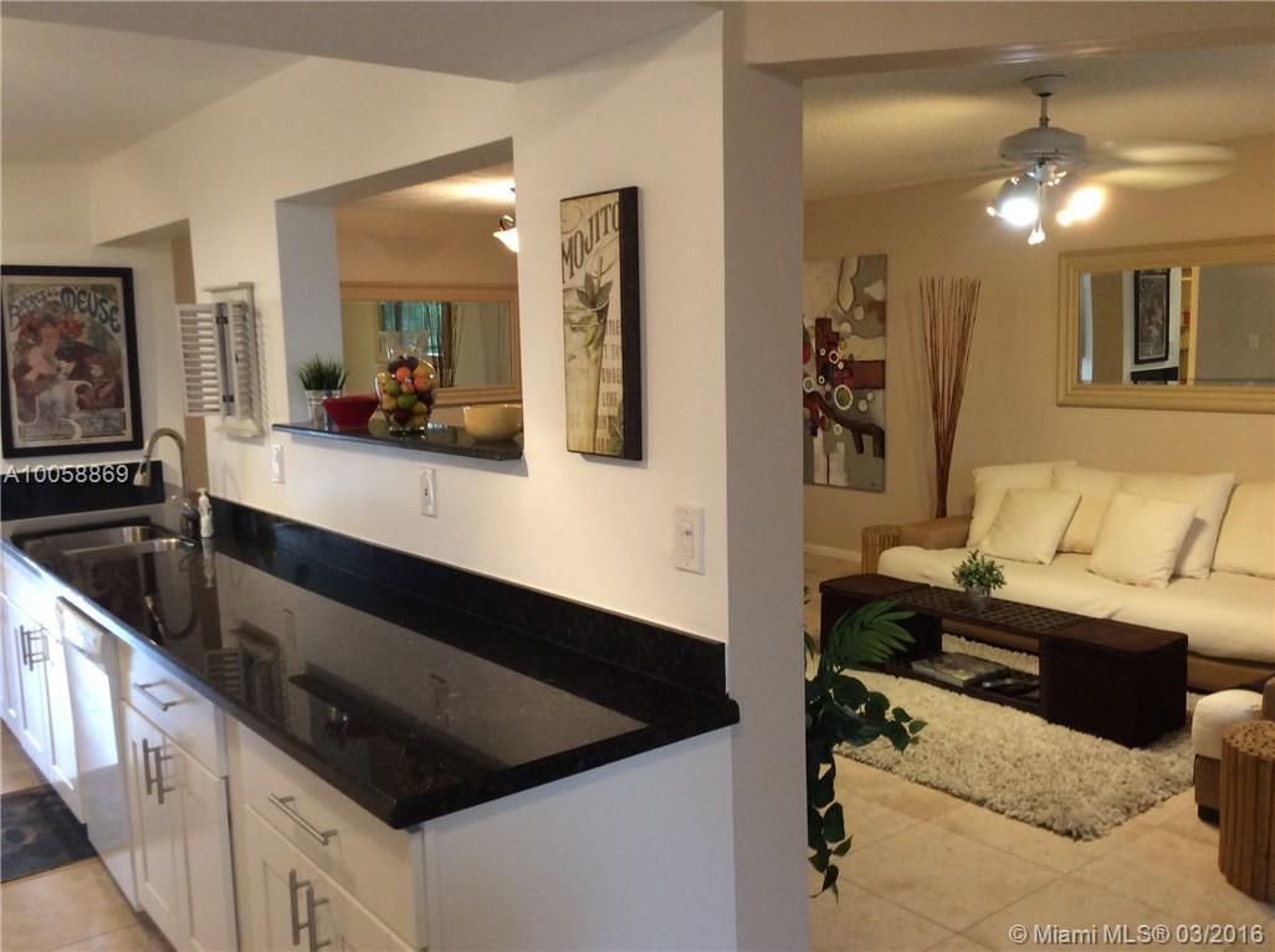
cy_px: 476
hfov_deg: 56.9
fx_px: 1177
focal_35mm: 32
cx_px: 638
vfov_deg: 44.0
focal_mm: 3.3
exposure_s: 1/24
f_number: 2.4
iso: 100
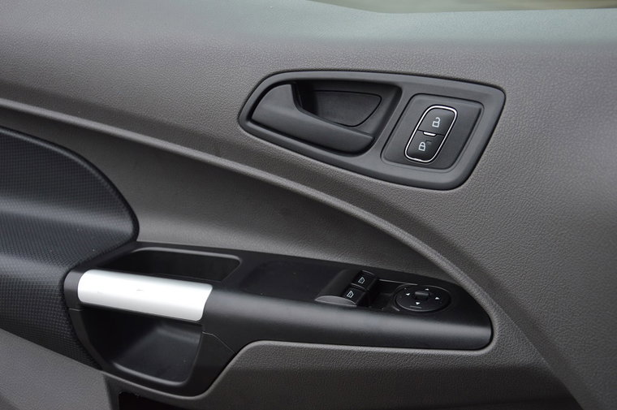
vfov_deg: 25.7
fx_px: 899
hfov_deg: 37.9
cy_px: 205
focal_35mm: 52
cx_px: 308
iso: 320
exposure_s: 1/125
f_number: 5.6
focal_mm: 35
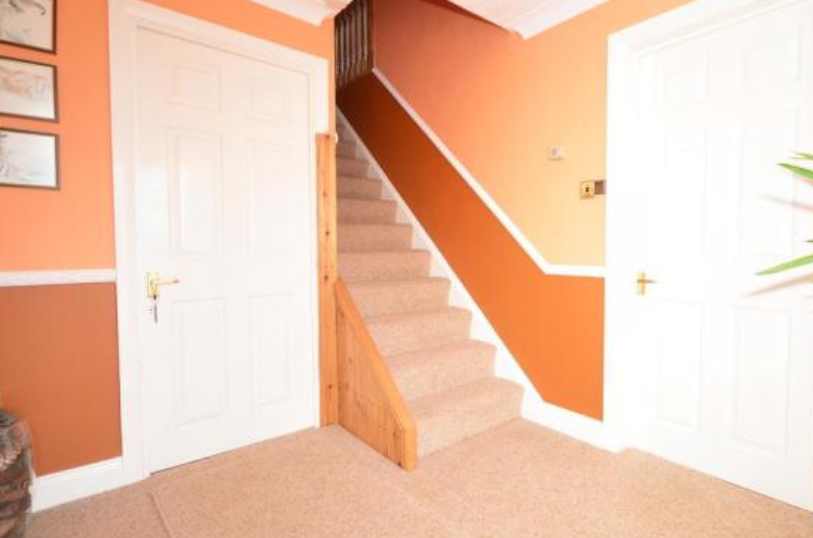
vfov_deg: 67.1
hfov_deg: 89.6
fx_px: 406
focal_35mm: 18
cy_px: 256
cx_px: 462
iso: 200
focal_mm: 10
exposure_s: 2
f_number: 5
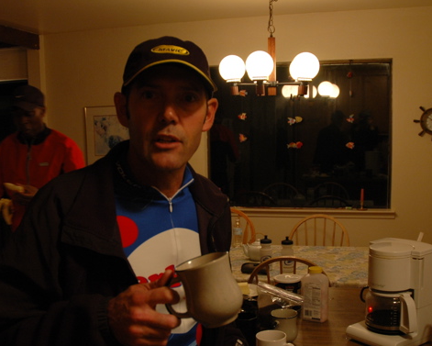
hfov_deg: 42.9
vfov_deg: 34.7
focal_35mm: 43
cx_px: 216
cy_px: 213
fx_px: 550
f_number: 3.5
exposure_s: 1/15
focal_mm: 18
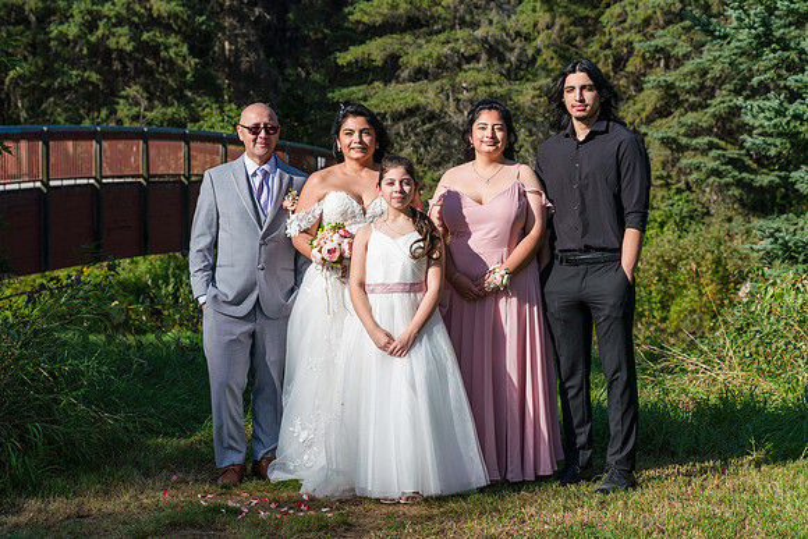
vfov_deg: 19.5
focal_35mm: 70
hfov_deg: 28.8
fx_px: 1571
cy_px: 270
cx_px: 404
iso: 250
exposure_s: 1/1250
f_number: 5.6
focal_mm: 70
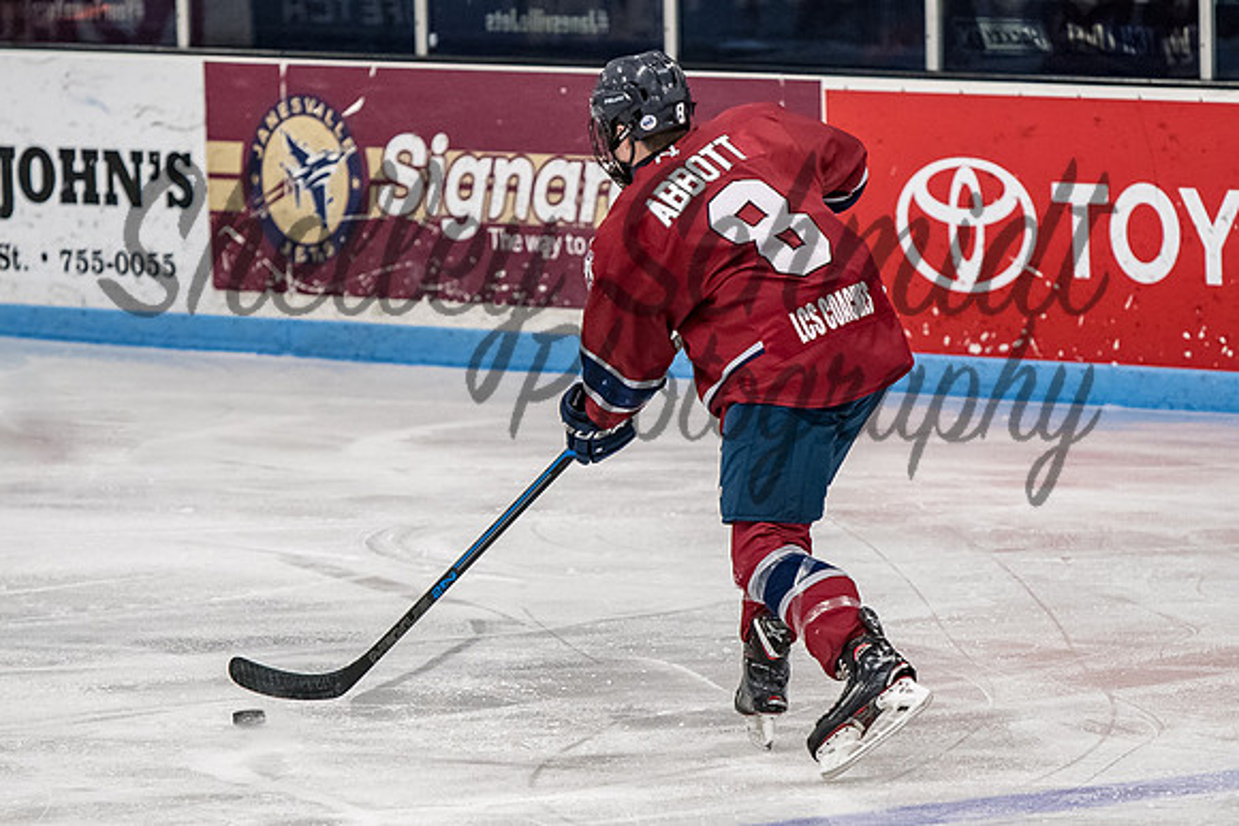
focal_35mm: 370
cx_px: 625
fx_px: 12739
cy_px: 406
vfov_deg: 3.7
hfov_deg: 5.6
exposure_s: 1/800
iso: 1600
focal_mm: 180
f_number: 3.2
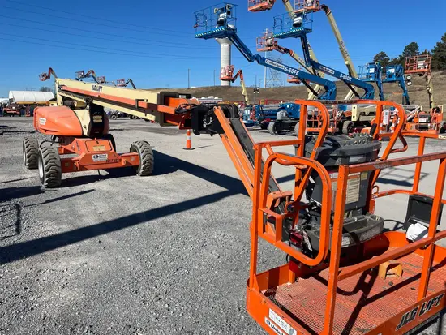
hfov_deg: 67.3
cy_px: 168
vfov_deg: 53.1
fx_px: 335
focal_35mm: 26
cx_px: 223
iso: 32
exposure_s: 1/5291
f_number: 1.6
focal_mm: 4.2
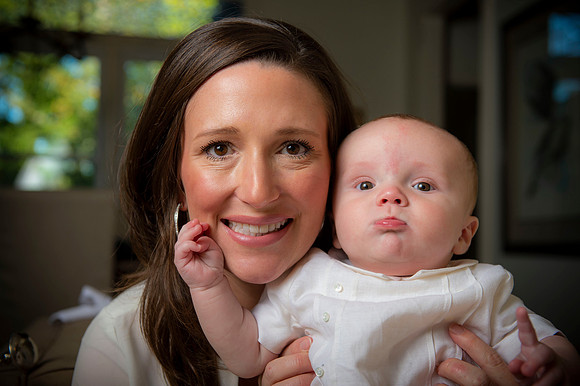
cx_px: 290
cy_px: 193
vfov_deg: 26.0
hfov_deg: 38.2
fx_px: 837
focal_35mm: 52
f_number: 4.5
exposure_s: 1/200
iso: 250
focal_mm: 52
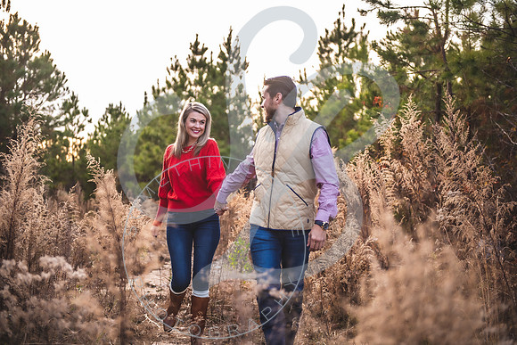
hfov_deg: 34.5
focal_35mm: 58
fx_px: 833
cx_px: 258
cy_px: 172
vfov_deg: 23.4
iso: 200
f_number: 2.8
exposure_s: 1/160
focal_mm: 58
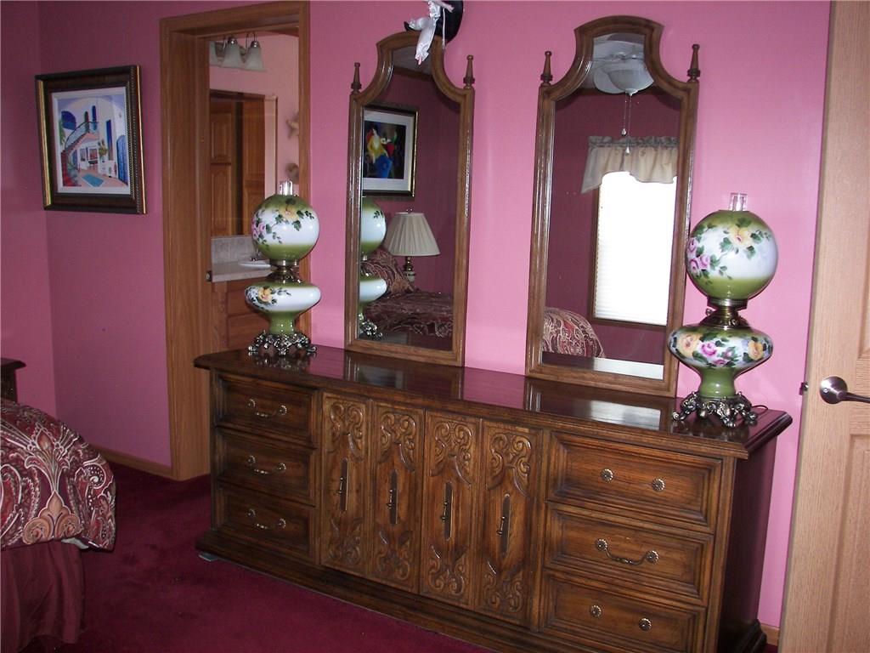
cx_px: 435
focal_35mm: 36
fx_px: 905
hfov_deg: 51.4
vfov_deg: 39.7
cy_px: 326
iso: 100
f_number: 2.8
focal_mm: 6
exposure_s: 1/30
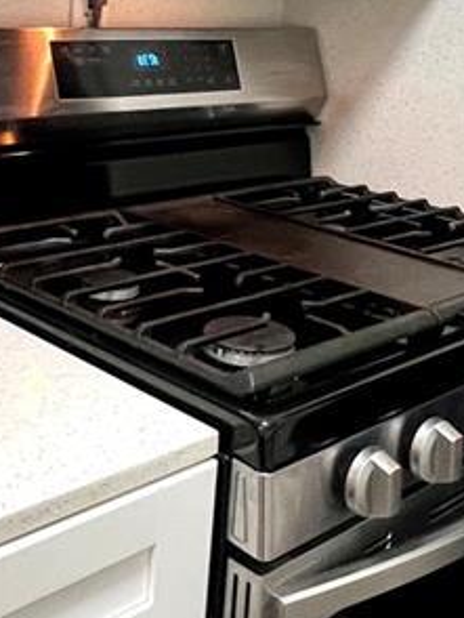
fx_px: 946
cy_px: 147
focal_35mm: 53
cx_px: 157
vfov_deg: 35.3
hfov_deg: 27.4
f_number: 1.8
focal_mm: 1.57
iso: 200
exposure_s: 1/60
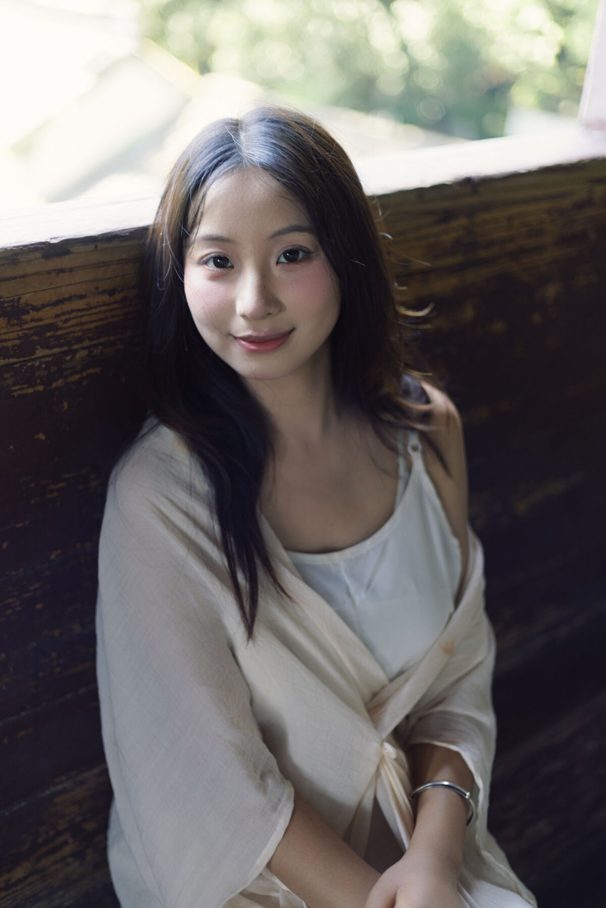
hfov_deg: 27.0
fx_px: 1262
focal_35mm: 50
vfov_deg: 39.6
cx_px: 303
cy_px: 454
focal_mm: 50
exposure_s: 1/250
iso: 320
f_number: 1.8
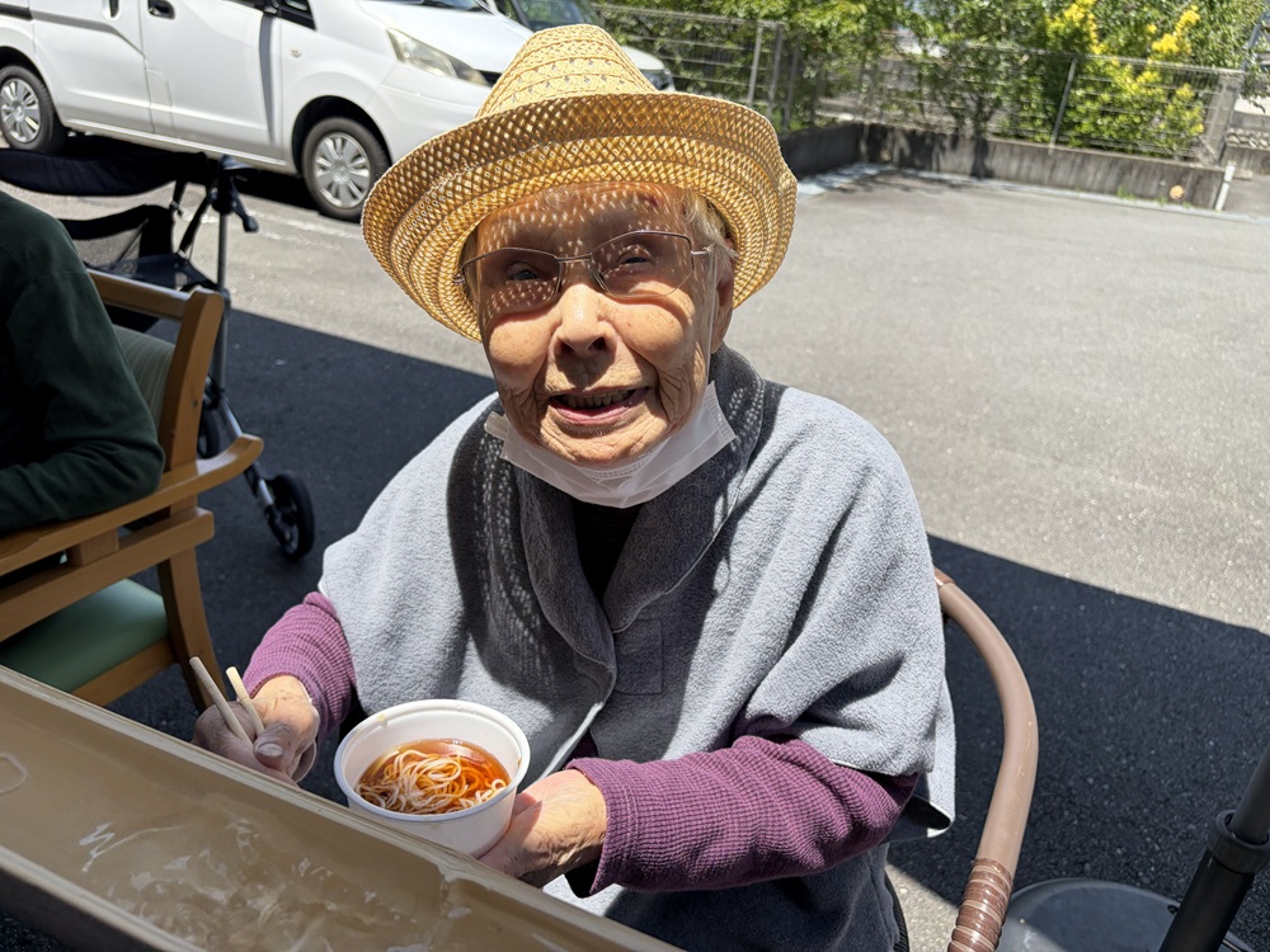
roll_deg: -6.1
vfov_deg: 53.1
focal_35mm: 26
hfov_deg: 67.3
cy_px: 476
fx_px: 954
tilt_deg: -24.4
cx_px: 635
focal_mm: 5.96
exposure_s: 1/1587
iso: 50
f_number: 1.6
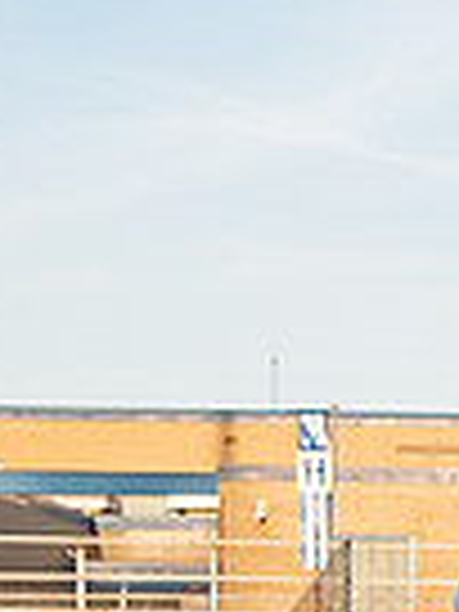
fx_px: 5728
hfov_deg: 4.5
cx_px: 1109
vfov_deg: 6.1
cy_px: 769
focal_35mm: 324
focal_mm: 58
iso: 100
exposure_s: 1/125
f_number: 5.6
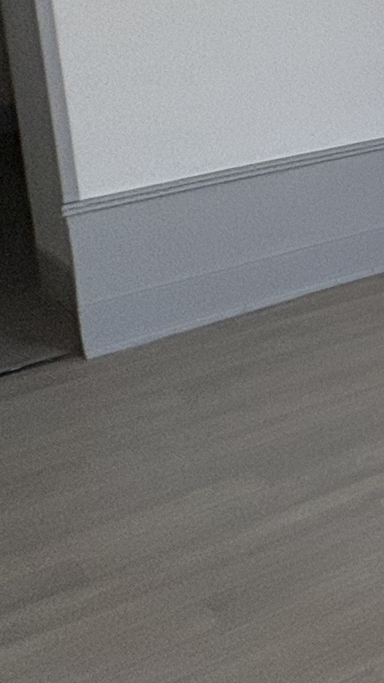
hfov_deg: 9.5
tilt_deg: -6.6
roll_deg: +0.8
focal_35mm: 63
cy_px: -44
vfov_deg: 30.3
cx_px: 1351
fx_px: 1140
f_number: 2.2
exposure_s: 1/99
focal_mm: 2.22
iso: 125
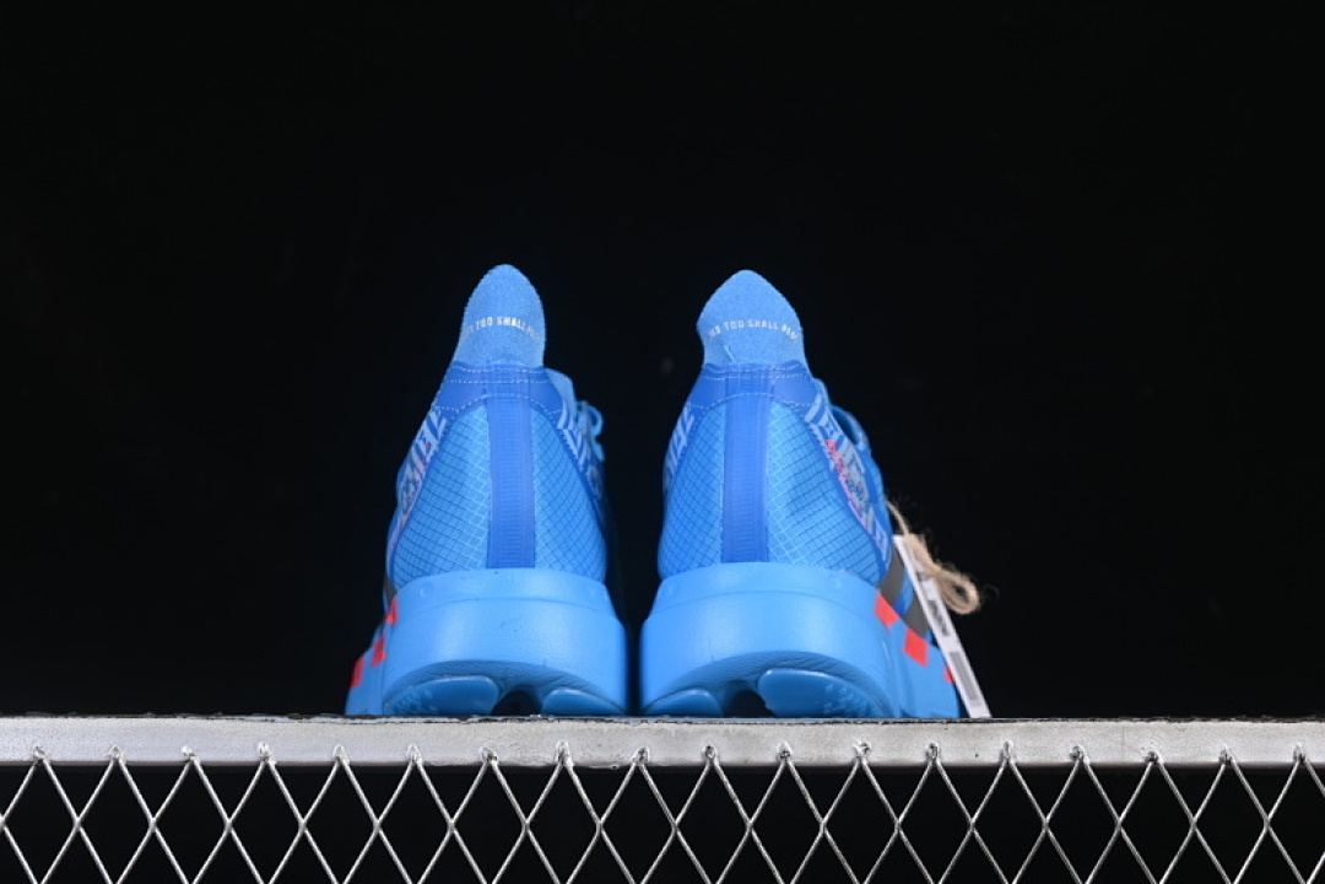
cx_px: 662
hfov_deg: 27.0
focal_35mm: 75
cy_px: 442
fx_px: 2760
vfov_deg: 18.2
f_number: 7.1
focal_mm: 50
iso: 160
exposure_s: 1/60
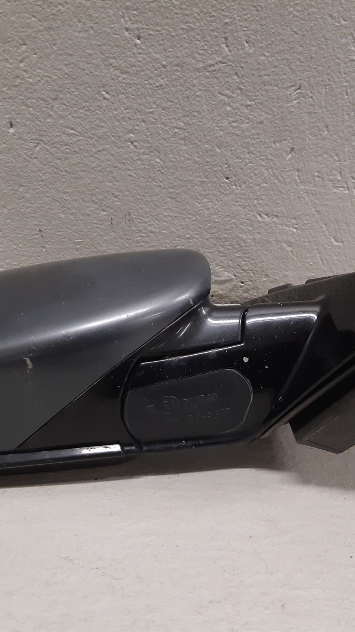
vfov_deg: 52.8
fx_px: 636
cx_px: 207
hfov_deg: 31.1
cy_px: 316
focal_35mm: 38
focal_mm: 3.93
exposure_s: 1/50
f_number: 1.7
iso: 200
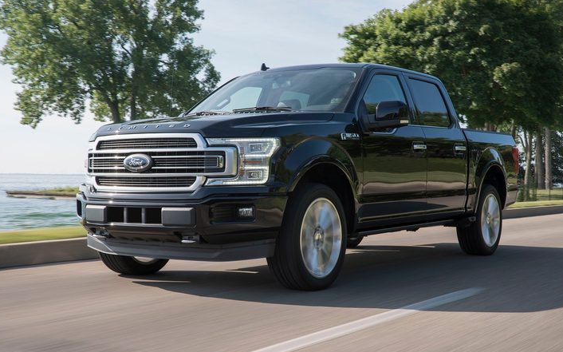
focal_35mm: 52
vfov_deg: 24.9
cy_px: 185
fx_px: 798
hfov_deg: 38.9
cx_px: 280
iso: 100
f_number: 13
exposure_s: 1/50
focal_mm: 50
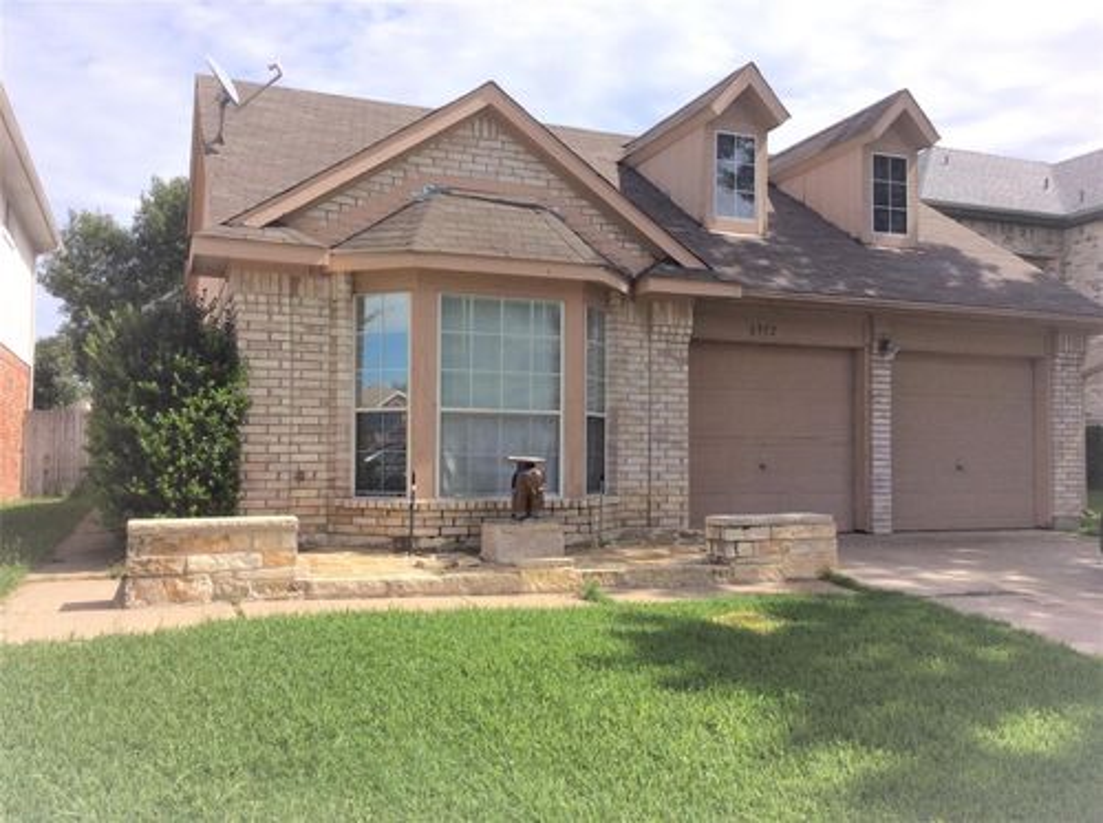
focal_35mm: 32
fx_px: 1018
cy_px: 412
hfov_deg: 56.9
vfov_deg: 44.0
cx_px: 552
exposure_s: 1/1908
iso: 32
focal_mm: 3.3
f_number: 2.4
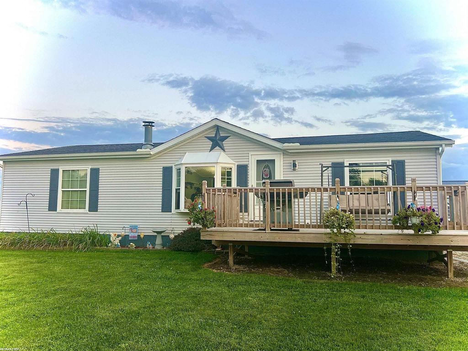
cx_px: 234
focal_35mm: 26
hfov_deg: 67.3
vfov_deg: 53.1
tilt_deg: +5.6
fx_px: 352
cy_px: 176
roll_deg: +1.6
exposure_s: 1/121
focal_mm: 5.7
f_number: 1.5
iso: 64
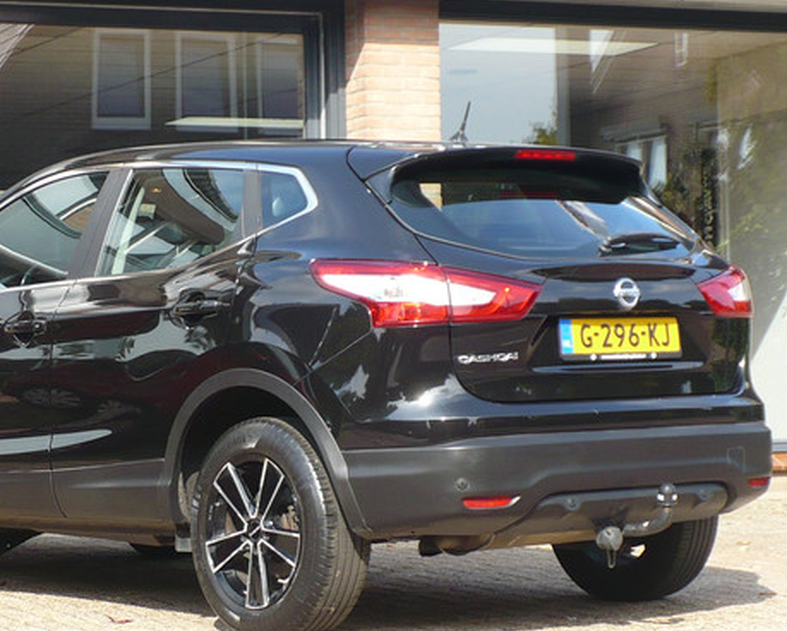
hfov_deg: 15.9
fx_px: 2821
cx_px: 288
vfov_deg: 12.8
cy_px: 271
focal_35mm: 121
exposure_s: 1/320
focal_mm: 9.9
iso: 100
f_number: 3.1
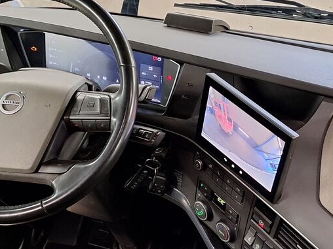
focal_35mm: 58
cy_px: 195
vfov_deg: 24.9
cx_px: 214
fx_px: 558
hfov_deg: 33.0
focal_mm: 5.54
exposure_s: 1/33
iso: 250
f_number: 1.8
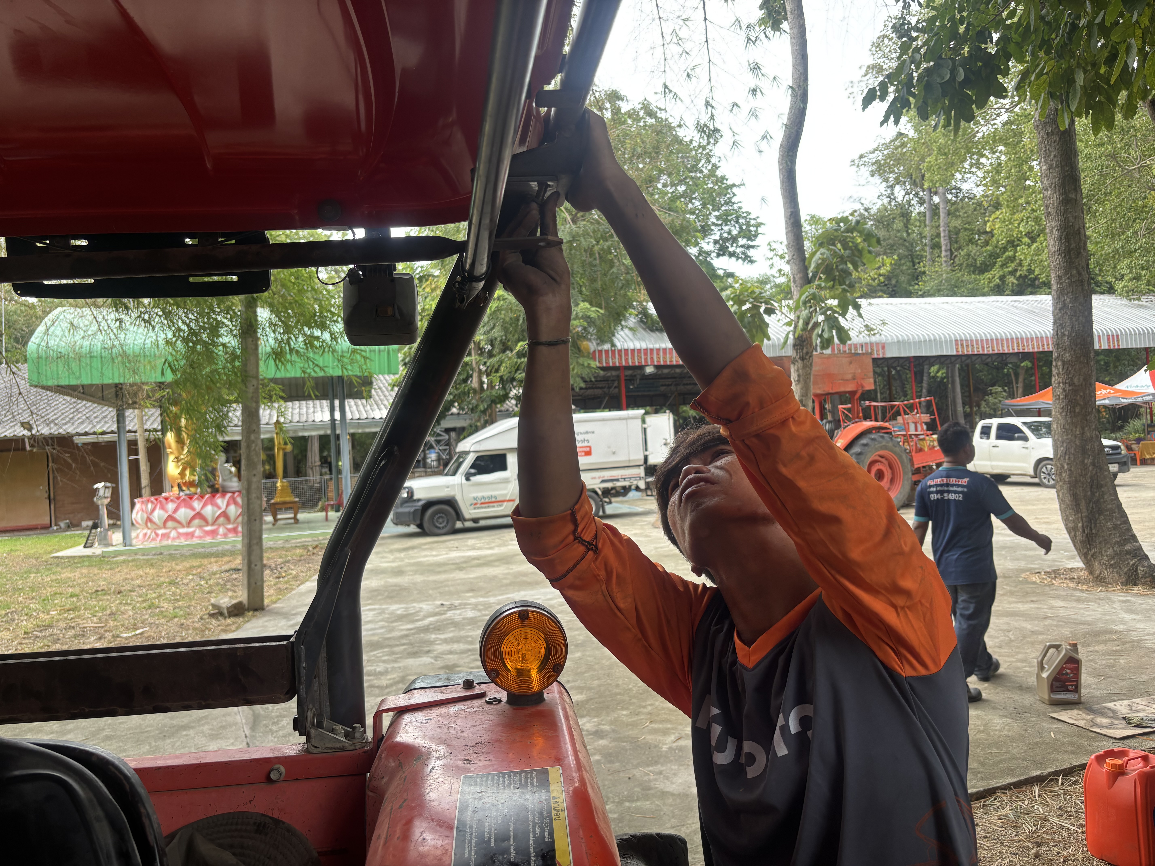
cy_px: 433
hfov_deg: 67.3
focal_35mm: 26
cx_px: 578
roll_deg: +3.7
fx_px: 868
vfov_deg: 53.1
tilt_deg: +1.9
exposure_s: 1/141
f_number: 1.6
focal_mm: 5.96
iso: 40
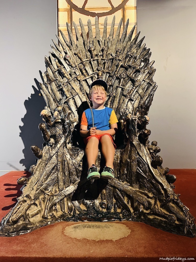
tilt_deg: -0.9
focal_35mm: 26
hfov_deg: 53.1
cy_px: 131
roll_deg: +2.0
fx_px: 196
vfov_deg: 67.3
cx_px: 98
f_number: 1.5
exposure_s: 1/42
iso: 500
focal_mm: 5.7
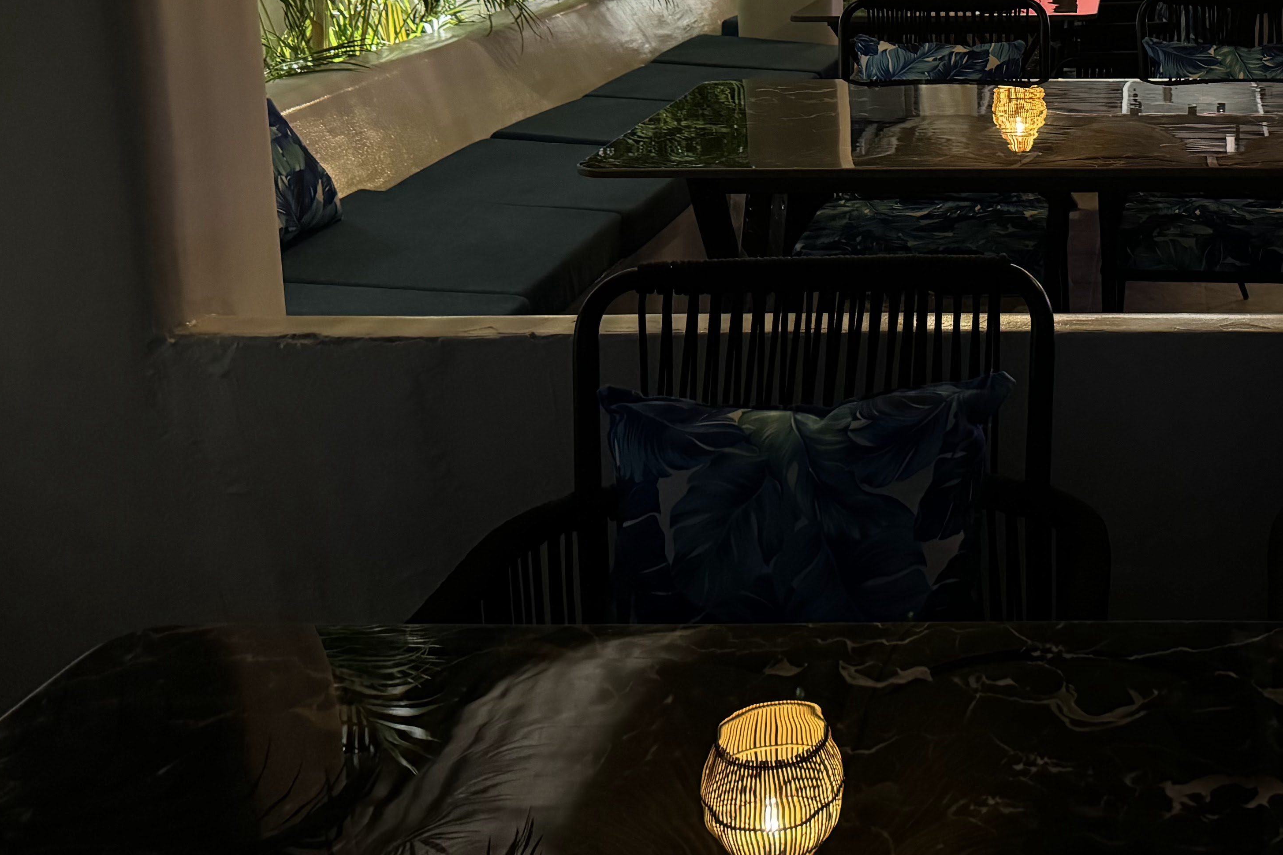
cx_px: 1162
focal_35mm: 49
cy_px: 102
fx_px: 1746
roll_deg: +0.3
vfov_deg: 26.7
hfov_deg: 37.6
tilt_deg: -9.8
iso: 800
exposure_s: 1/33
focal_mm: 6.76
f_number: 1.78
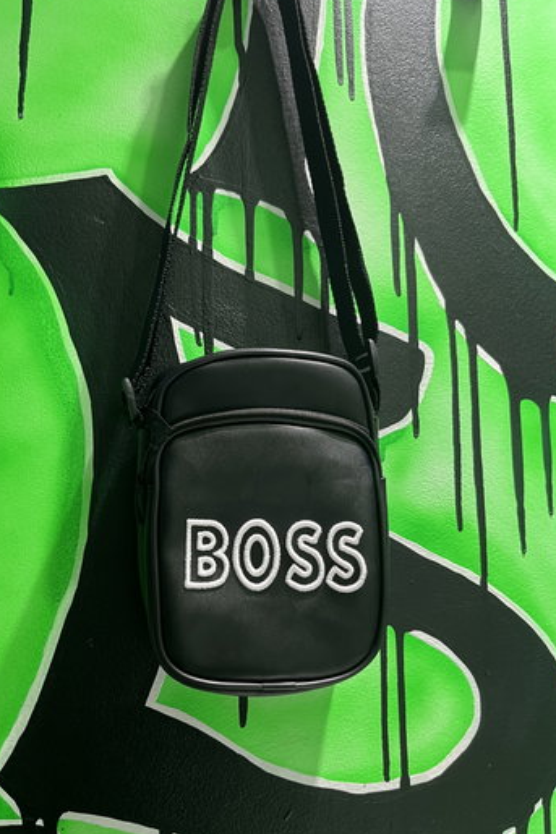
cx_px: 251
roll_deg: +1.4
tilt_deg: +5.6
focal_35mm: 28
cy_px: 420
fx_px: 649
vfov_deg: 65.5
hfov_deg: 46.3
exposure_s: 1/50
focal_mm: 5.1
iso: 125
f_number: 1.6
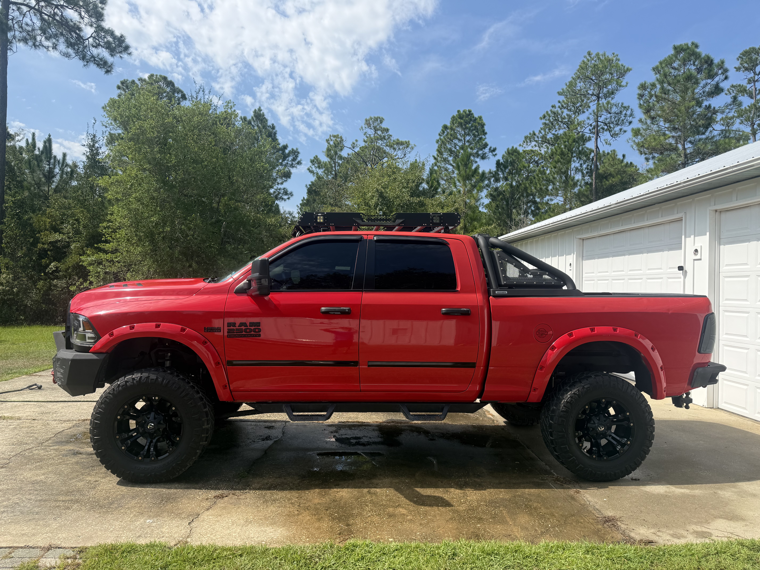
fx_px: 527
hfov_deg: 71.6
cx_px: 380
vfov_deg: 56.8
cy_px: 285
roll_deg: -1.2
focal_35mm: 24
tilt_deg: +2.0
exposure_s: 1/3279
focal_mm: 6.76
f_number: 1.78
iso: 80
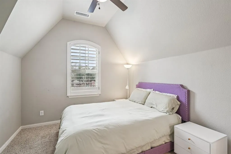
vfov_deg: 72.0
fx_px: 106
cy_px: 77
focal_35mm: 16
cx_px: 116
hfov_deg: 95.0
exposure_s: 1/30
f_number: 8
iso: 400
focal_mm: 16.5
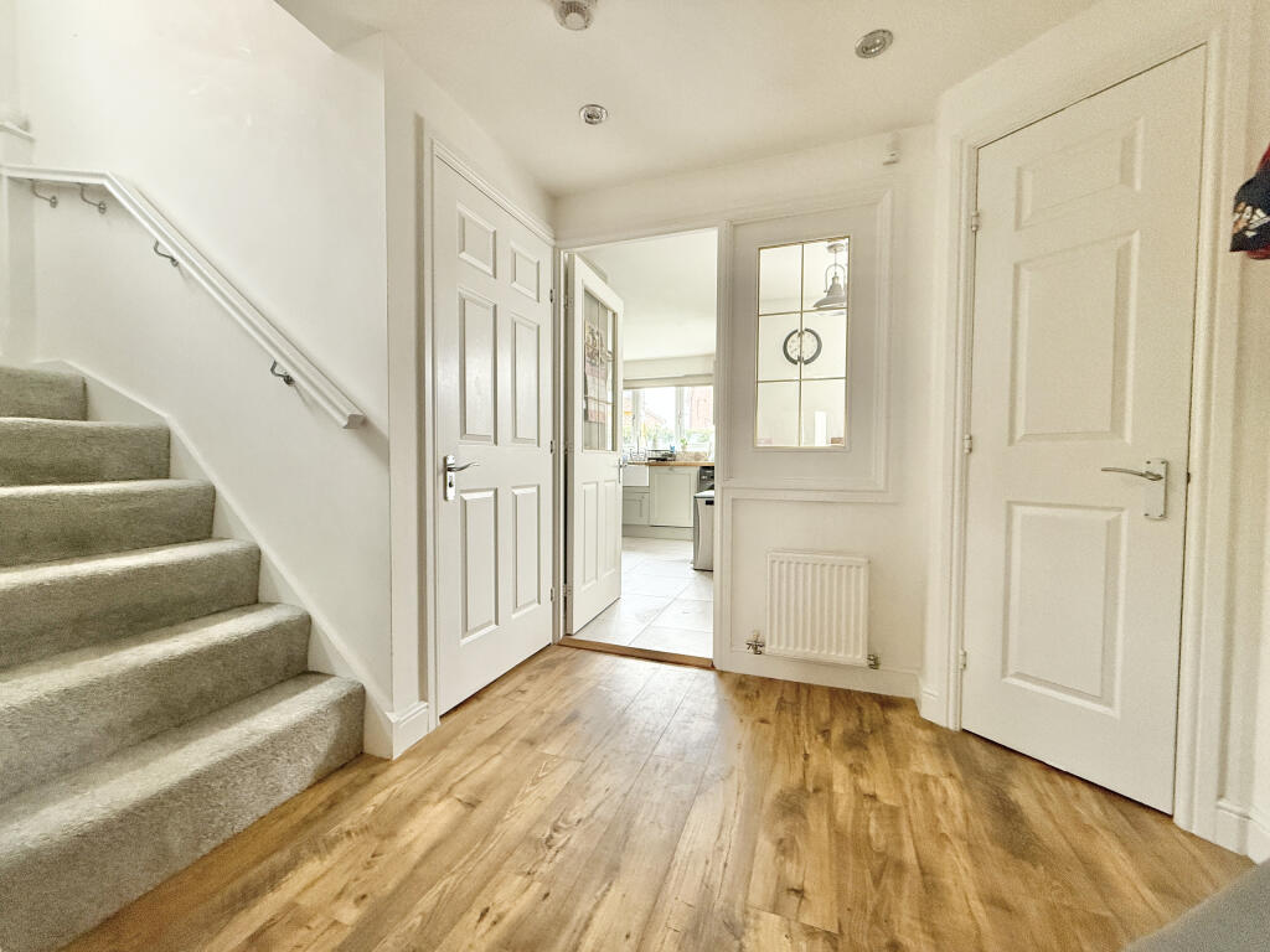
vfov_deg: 85.7
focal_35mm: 14
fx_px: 514
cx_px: 635
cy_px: 476
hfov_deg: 102.1
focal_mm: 2.22
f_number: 2.2
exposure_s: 1/79
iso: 320
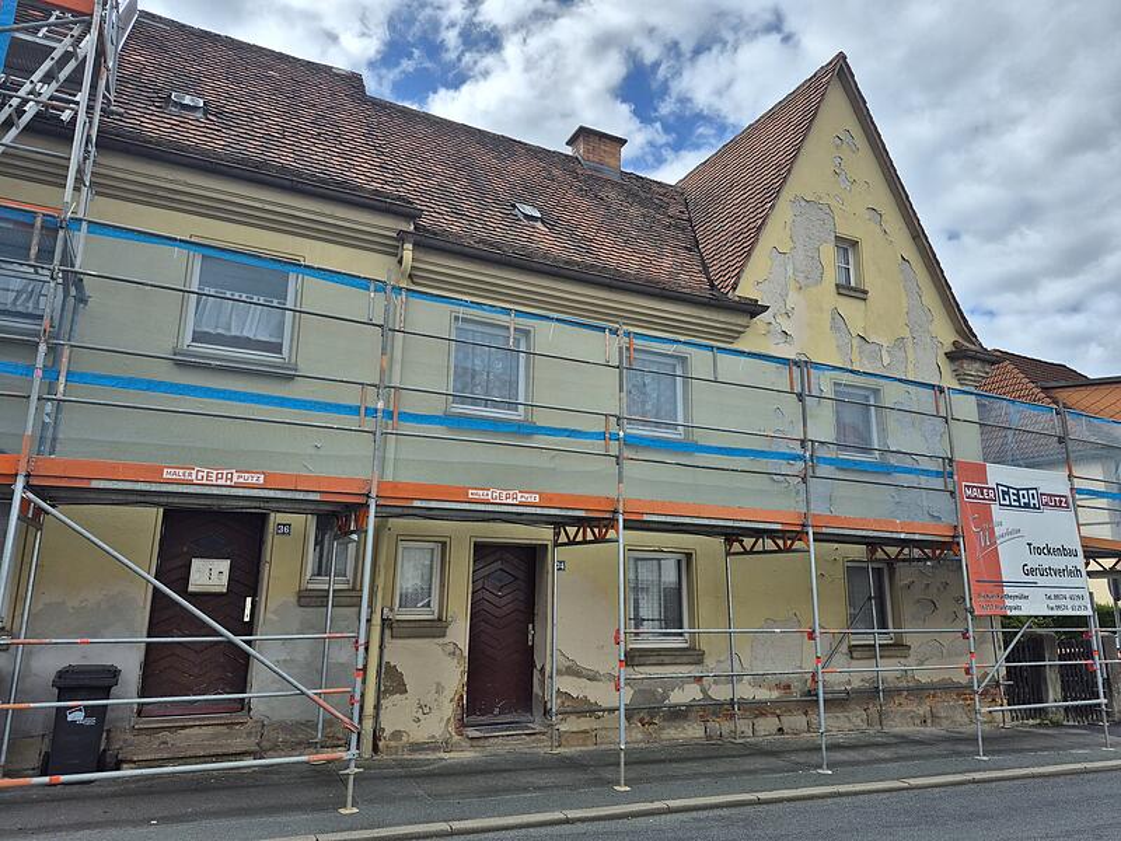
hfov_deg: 73.9
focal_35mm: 23
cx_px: 560
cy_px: 420
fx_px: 745
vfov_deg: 58.9
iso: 25
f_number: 1.8
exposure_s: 1/1944
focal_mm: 5.4
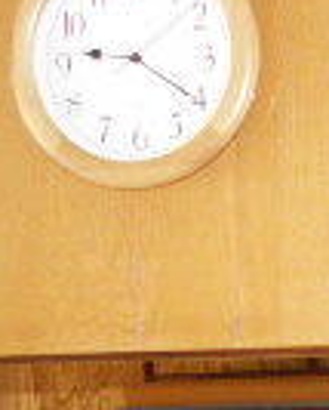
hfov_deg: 8.5
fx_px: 1989
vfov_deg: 11.3
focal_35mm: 164
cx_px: 833
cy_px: 607
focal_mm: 5.86
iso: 160
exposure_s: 1/40
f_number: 2.8
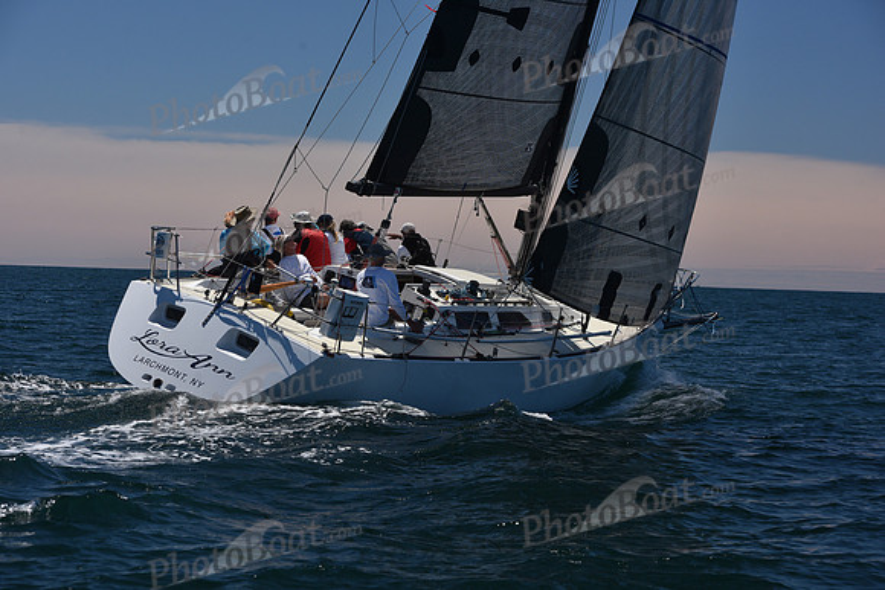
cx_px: 442
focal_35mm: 92
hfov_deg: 22.1
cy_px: 295
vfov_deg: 14.9
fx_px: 2262
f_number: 8
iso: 250
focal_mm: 92
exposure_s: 1/800
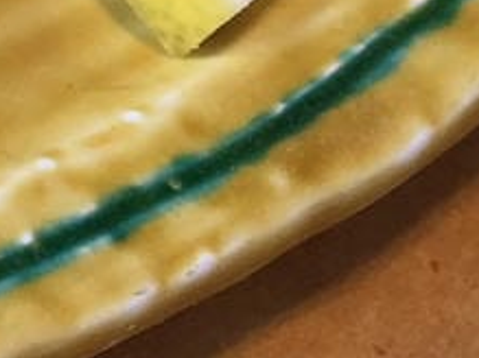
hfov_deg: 11.1
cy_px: -159
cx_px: -518
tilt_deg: -54.7
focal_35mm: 159
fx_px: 2199
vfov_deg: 9.1
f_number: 1.8
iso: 64
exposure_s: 1/122
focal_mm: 3.99
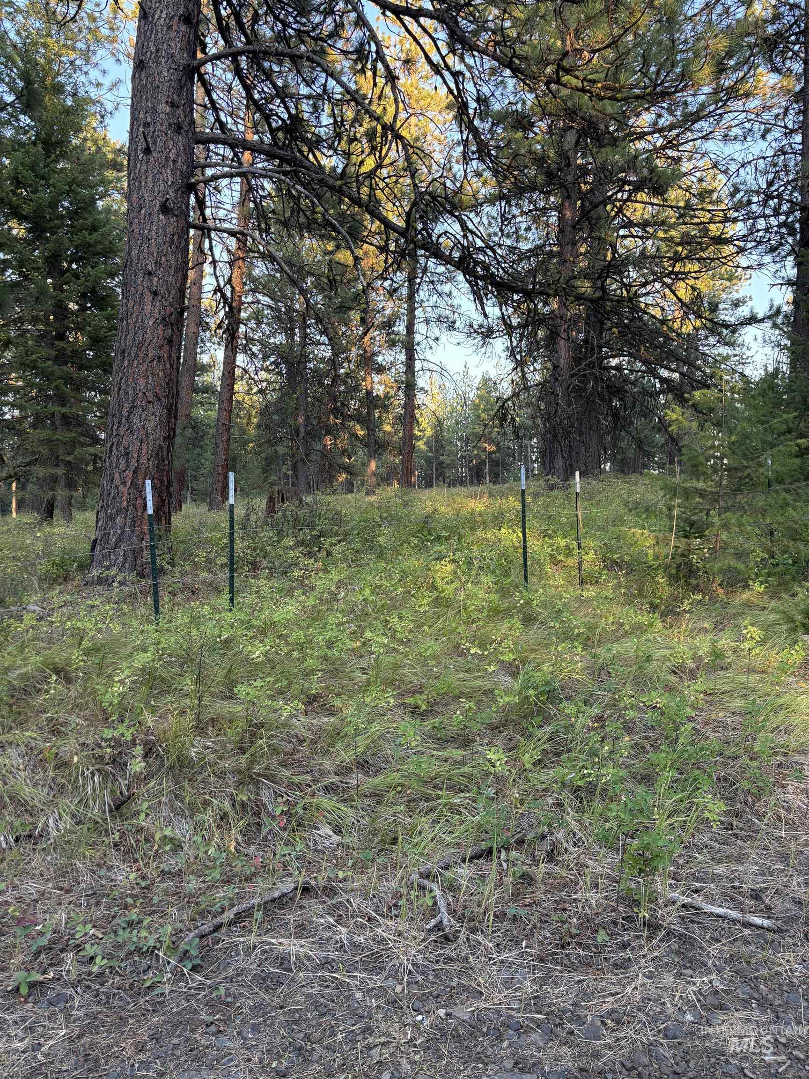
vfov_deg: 67.3
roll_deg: -0.7
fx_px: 810
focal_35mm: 26
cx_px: 404
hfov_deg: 53.1
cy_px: 540
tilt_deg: -3.5
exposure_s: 1/121
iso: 100
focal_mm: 5.96
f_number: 1.6
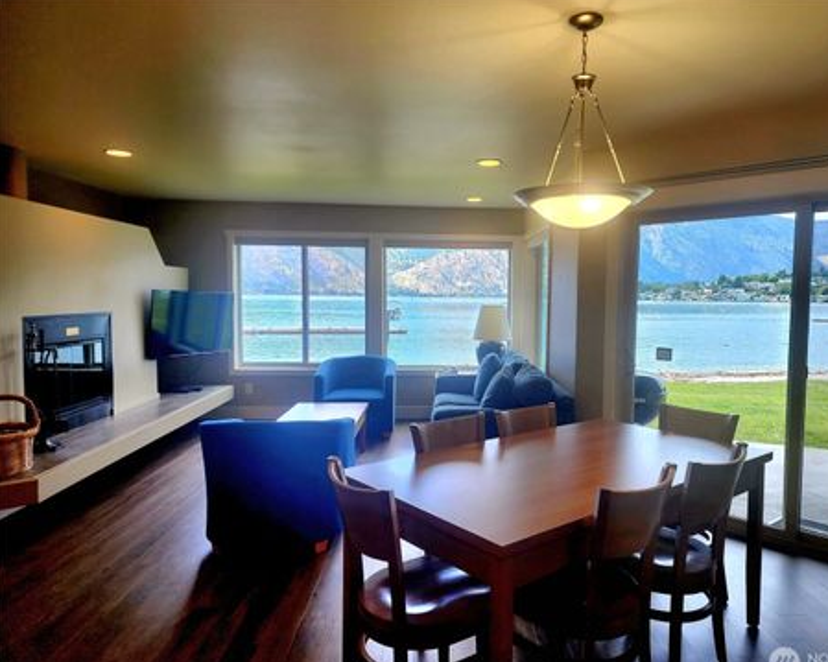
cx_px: 457
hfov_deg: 67.9
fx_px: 613
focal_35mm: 25
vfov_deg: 56.8
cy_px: 340
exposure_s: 1/120
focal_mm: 6.4
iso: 20
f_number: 1.8
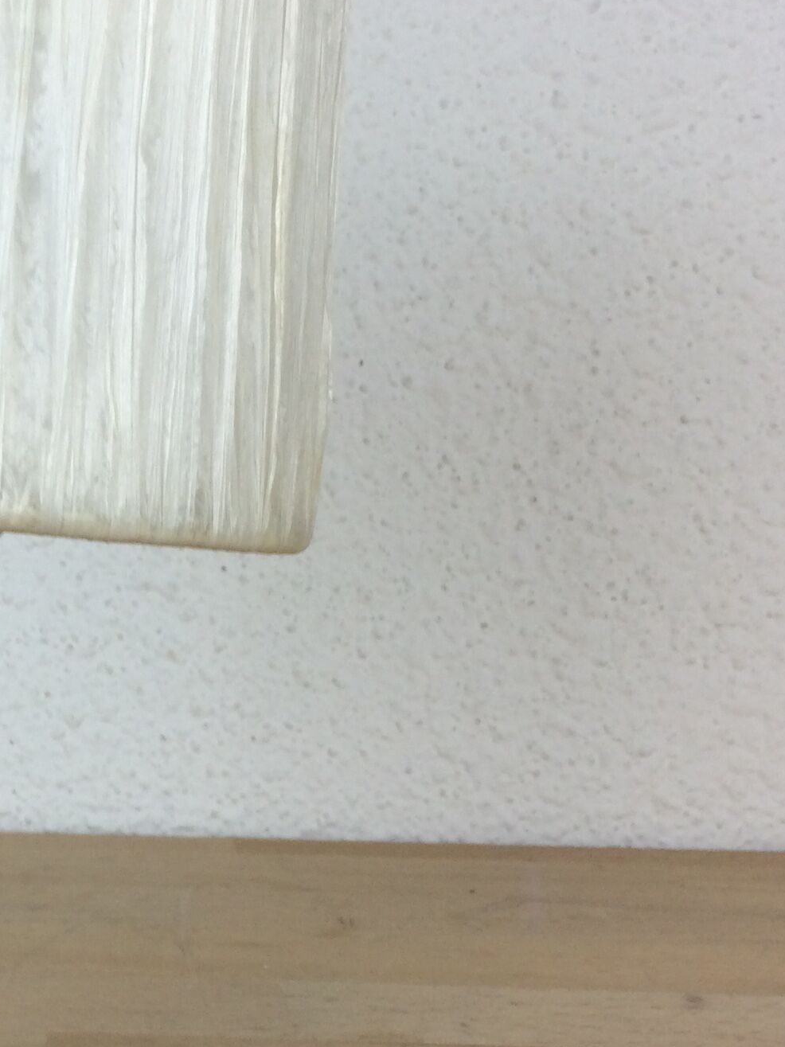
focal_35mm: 72
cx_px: -70
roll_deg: +1.1
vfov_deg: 27.0
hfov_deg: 19.6
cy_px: 552
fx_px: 2177
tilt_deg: -4.1
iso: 40
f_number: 2.2
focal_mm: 4.15
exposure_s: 1/100
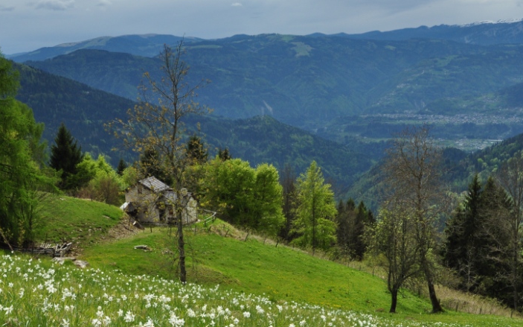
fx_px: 698
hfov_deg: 40.9
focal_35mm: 49
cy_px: 248
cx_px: 313
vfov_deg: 26.0
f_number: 10
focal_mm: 22
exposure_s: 1/320
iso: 320
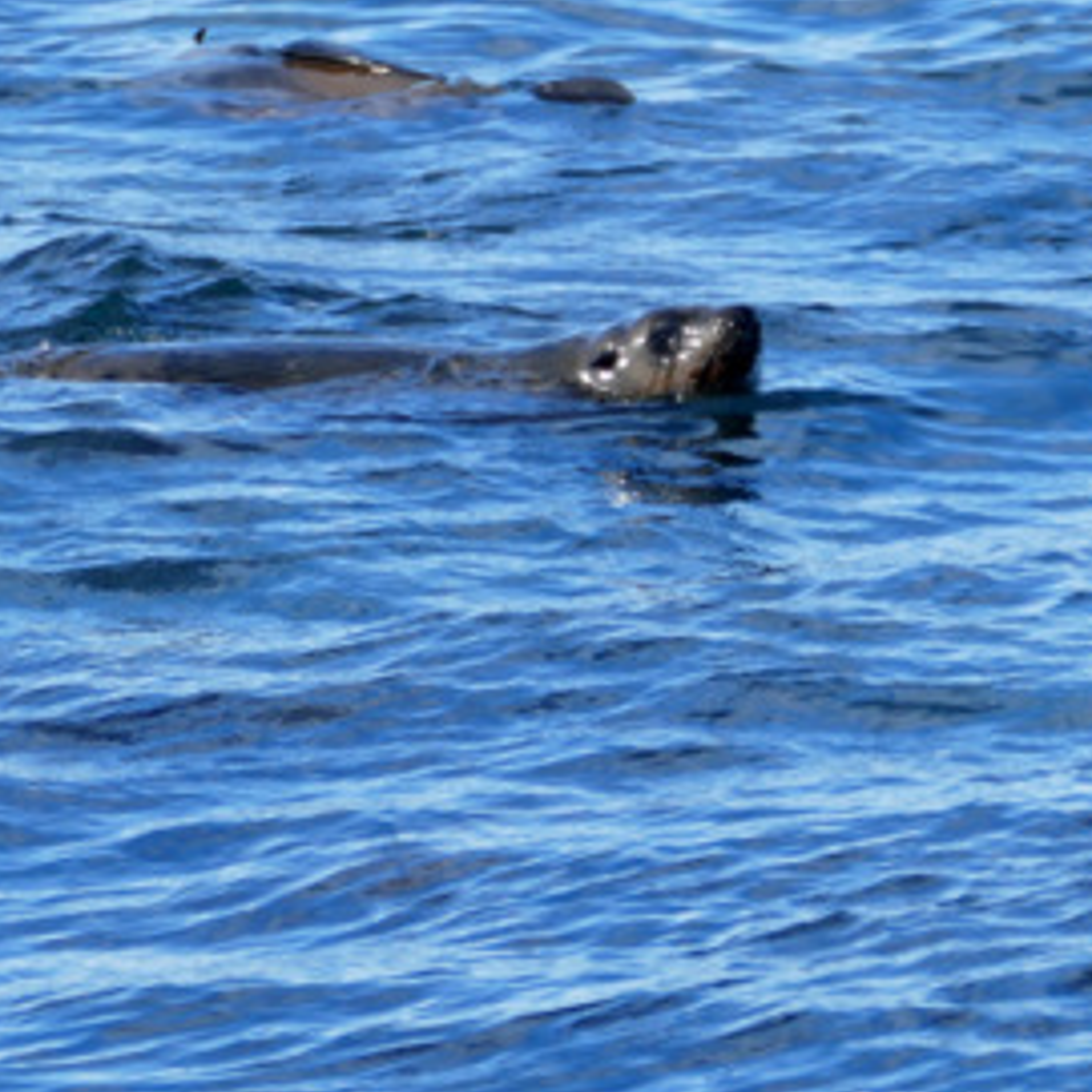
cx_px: 492
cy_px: 385
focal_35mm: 462
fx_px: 16489
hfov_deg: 3.8
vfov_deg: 3.8
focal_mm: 89.34
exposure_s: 1/640
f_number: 4
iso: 125
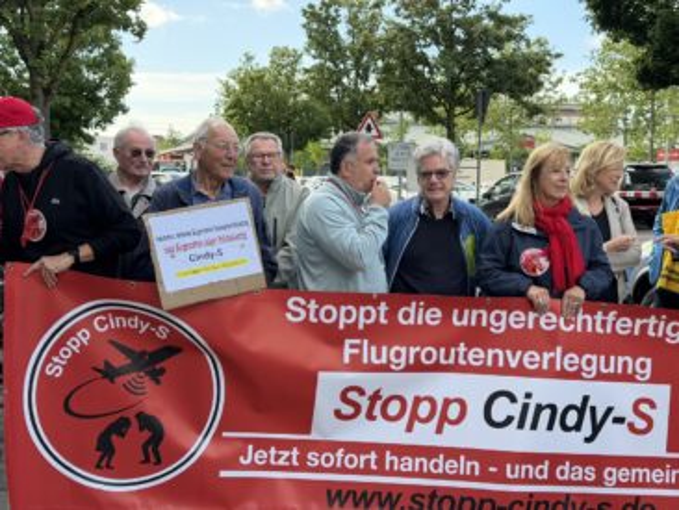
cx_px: 340
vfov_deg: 30.3
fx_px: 942
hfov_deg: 39.6
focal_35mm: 48
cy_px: 255
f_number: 1.78
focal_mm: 6.76
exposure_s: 1/769
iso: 100
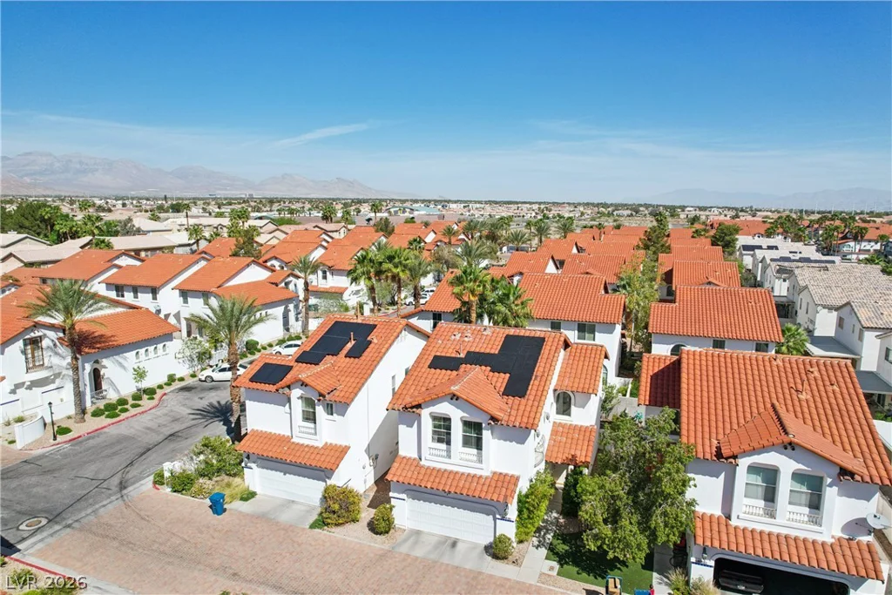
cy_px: 298
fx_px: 545
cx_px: 446
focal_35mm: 22
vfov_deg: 57.2
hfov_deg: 78.6
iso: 150
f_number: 2.8
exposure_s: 1/3000
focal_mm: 8.4
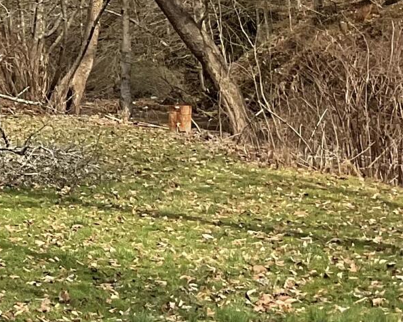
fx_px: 1705
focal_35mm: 143
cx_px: -381
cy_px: -75
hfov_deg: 12.1
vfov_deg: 10.6
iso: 16
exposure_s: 1/1730
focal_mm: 3
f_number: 1.8
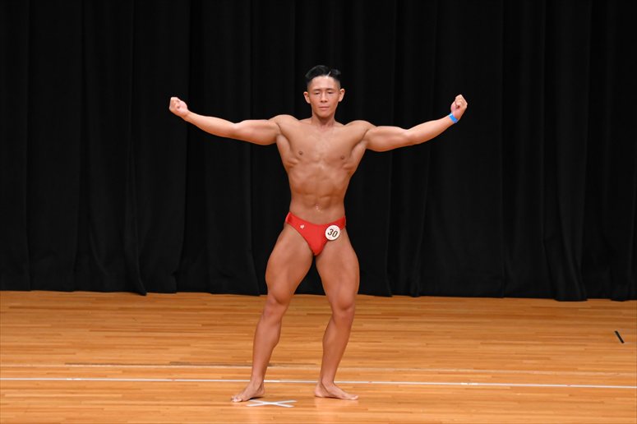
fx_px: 4775
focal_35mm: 270
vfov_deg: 5.1
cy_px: 212
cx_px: 318
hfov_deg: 7.6
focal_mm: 180
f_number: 5.6
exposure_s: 1/400
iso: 3200
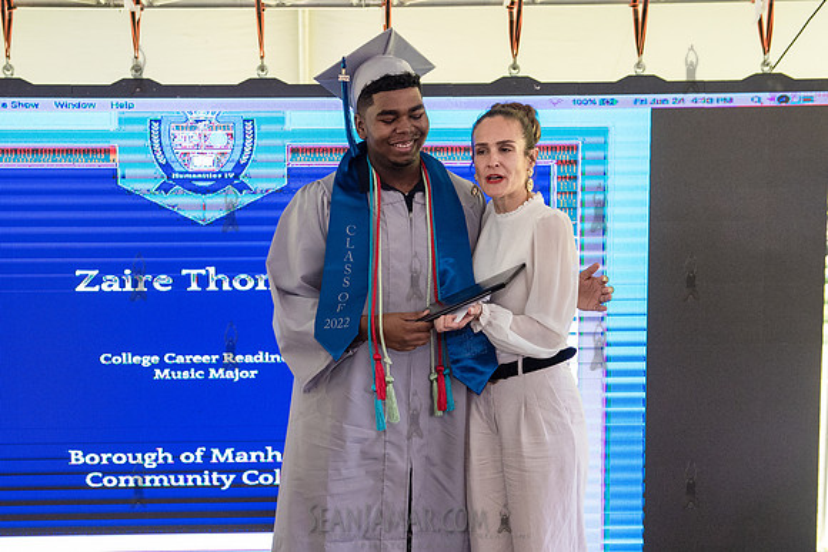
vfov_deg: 22.0
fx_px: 1410
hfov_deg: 32.6
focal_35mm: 61
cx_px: 339
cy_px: 395
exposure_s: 1/800
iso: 2500
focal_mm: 42
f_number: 4
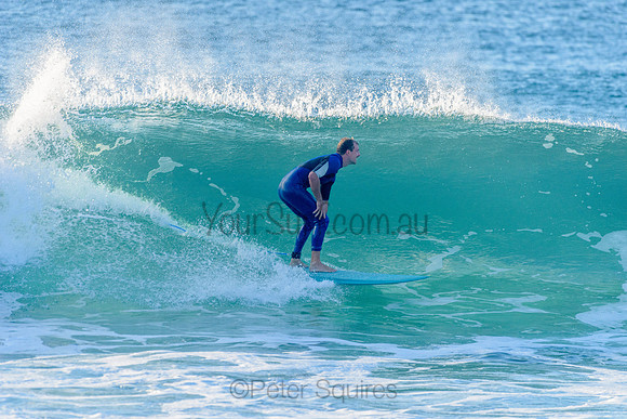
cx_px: 314
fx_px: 8710
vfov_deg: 2.8
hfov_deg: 4.1
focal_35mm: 500
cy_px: 210
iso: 640
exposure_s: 1/2000
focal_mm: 500
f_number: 5.6
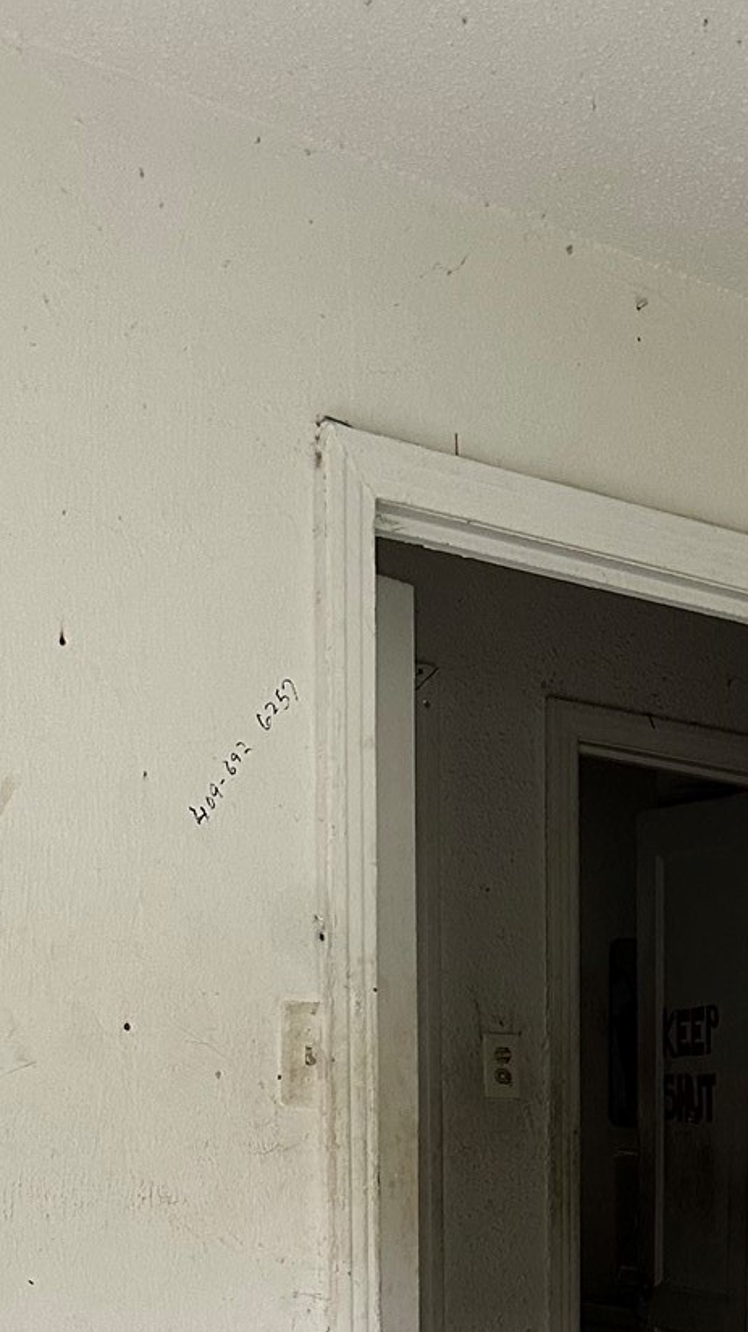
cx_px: 1099
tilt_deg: -7.9
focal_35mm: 65
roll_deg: -2.3
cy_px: 1466
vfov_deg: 29.2
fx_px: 2294
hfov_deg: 16.9
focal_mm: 6.86
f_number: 1.78
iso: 320
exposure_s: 1/60
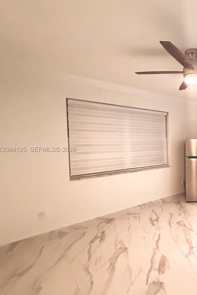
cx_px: 206
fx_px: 172
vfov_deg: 81.2
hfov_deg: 47.1
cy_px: 150
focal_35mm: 21
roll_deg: +0.9
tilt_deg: -2.7
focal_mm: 2.22
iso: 1000
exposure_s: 1/40
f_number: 2.2
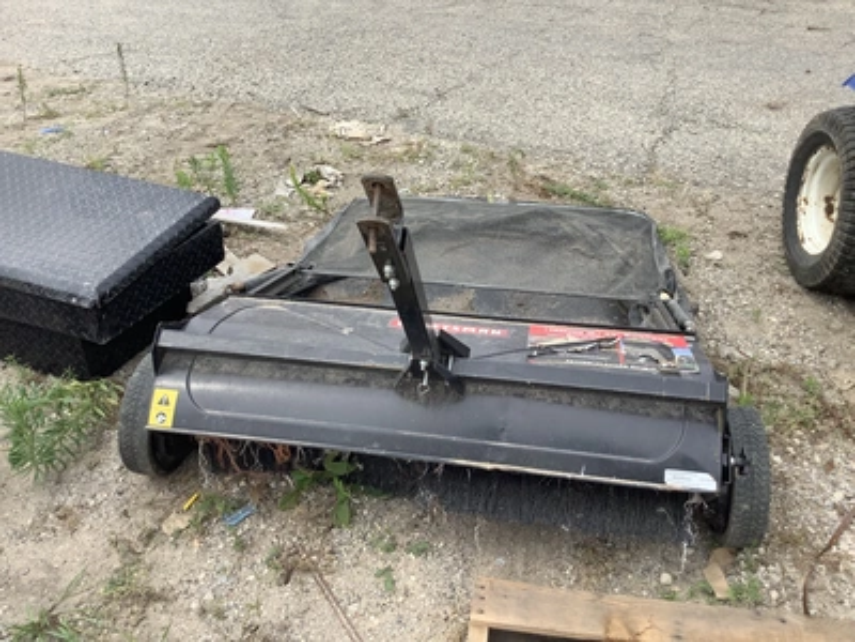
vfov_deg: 45.4
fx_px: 766
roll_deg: -0.3
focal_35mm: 31
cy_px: 321
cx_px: 428
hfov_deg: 58.4
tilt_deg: -32.9
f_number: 2.4
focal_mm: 3.3
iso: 25
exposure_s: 1/691
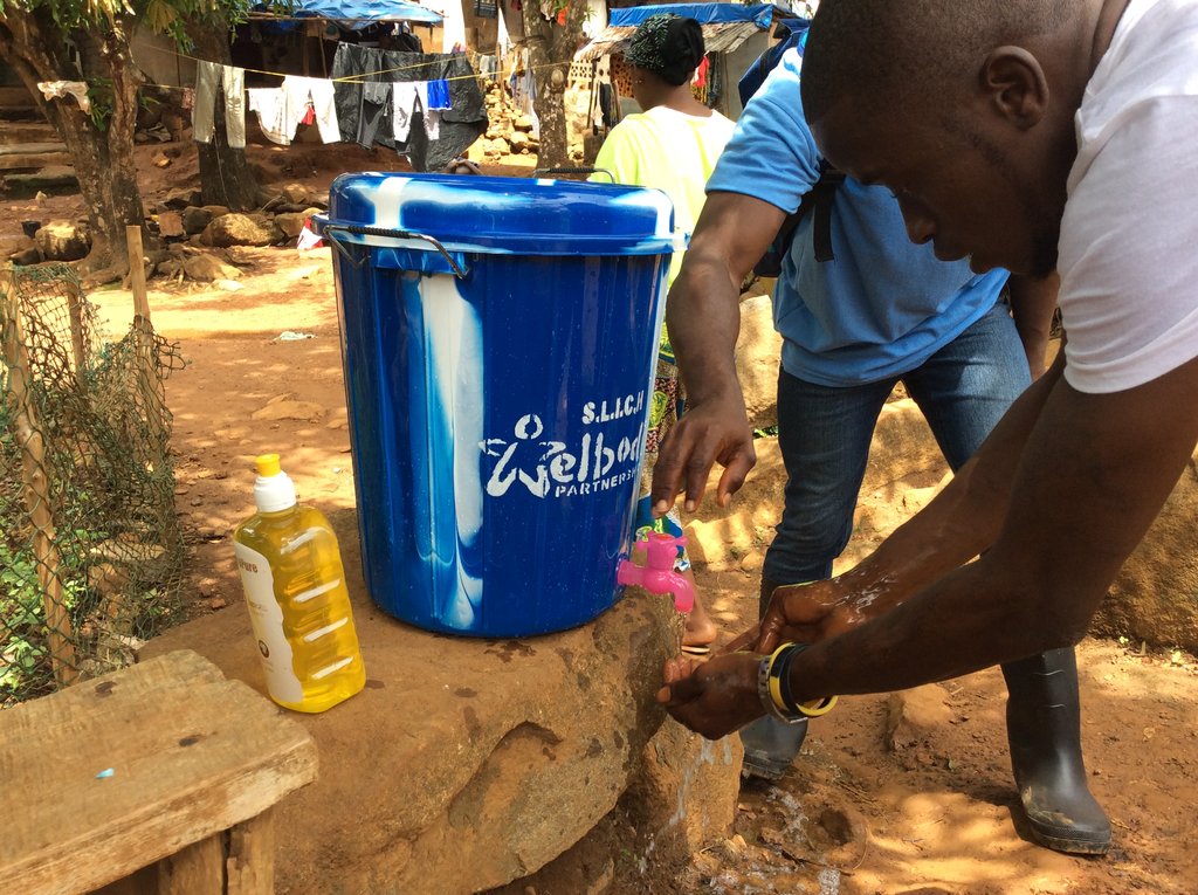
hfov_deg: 56.9
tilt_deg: -16.6
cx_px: 599
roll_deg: -1.2
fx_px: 1106
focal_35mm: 32
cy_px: 448
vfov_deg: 44.1
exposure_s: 1/184
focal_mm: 3.3
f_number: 2.4
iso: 32
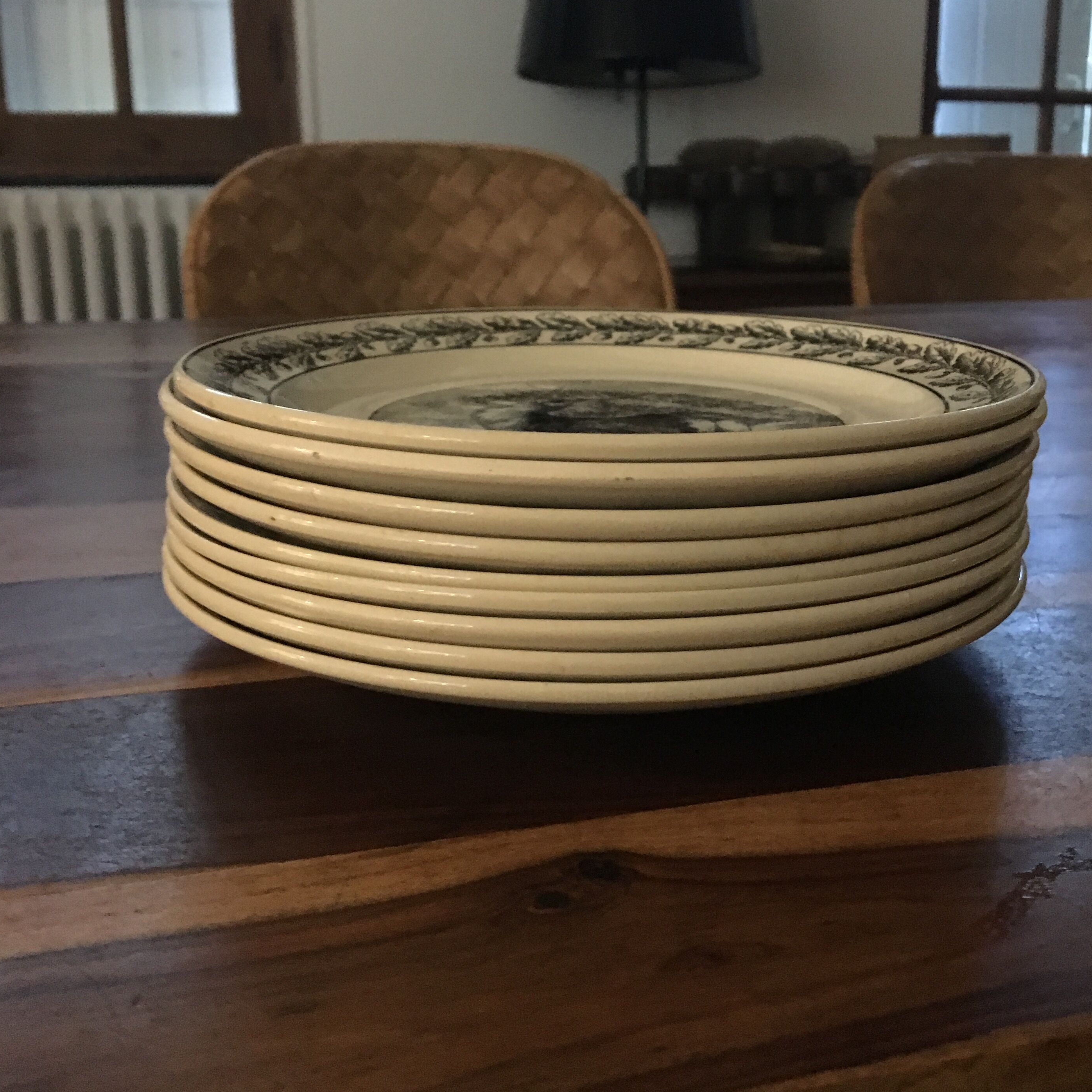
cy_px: 493
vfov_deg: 44.9
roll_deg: -0.3
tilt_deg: -12.6
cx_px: 589
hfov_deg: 44.9
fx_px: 1321
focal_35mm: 37
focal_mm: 4.15
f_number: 2.2
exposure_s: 1/17
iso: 640
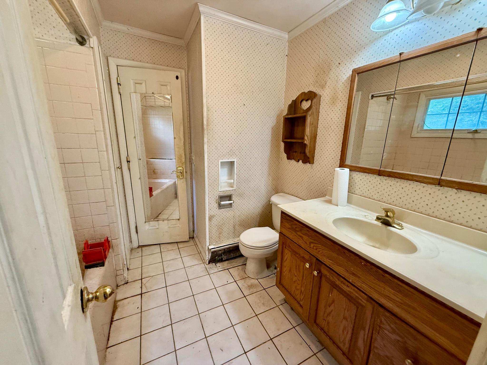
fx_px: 197
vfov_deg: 85.7
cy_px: 182
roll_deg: -1.6
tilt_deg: -12.7
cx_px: 244
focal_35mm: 14
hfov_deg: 102.1
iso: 320
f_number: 2.2
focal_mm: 2.22
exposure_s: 1/60
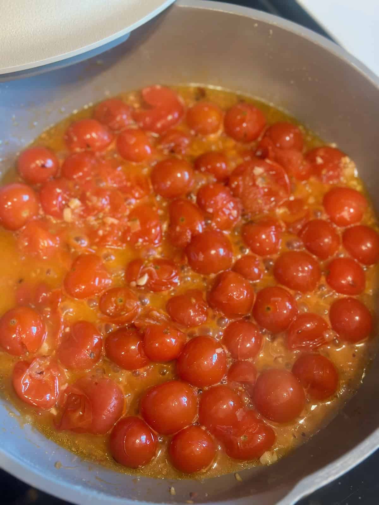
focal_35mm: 48
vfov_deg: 39.7
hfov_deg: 30.3
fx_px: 701
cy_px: 252
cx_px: 190
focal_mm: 6.9
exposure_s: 1/40
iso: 400
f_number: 1.8
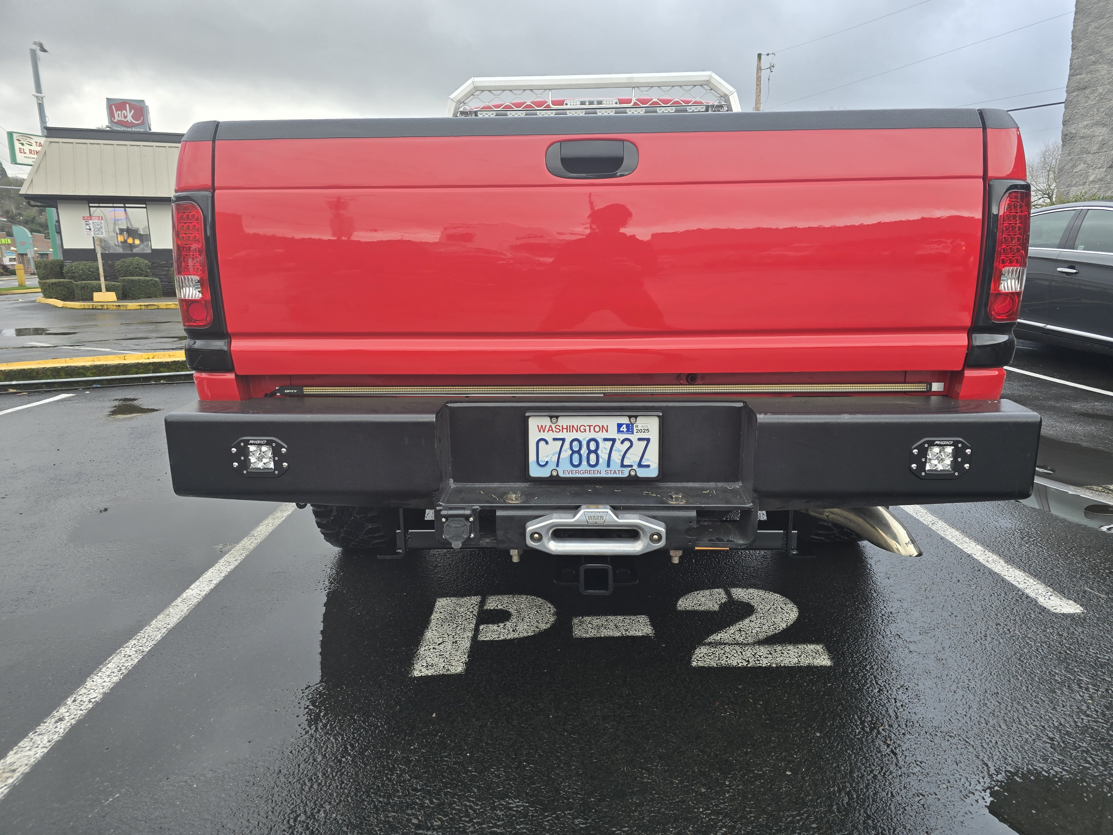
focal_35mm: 23
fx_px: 740
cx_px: 556
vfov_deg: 58.9
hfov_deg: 73.9
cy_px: 418
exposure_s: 1/180
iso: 50
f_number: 1.7
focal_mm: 6.3
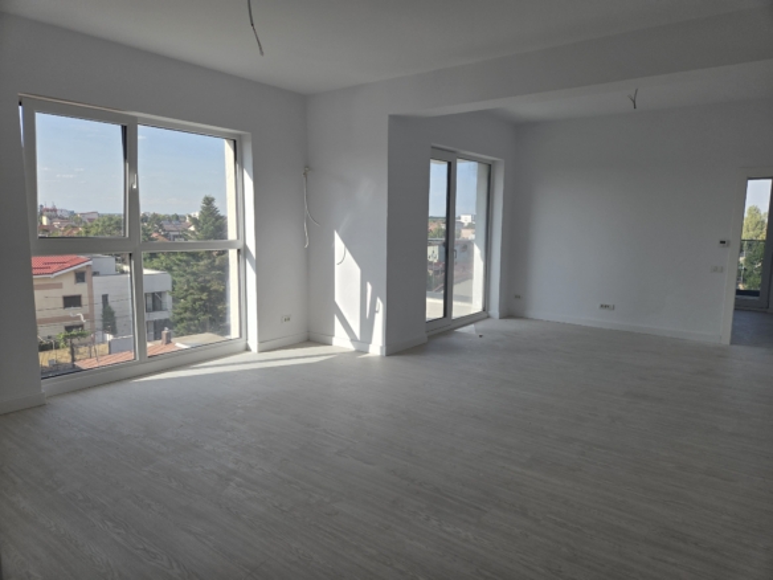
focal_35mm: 23
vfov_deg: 58.9
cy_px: 290
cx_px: 386
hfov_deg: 73.9
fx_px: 514
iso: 80
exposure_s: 1/1839
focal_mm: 5.4
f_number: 1.8
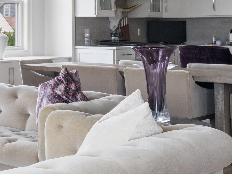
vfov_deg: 17.9
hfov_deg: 20.9
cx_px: -99
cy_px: 37
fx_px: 547
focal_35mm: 82
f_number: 11
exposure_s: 1/1.67
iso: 320
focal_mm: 15.5
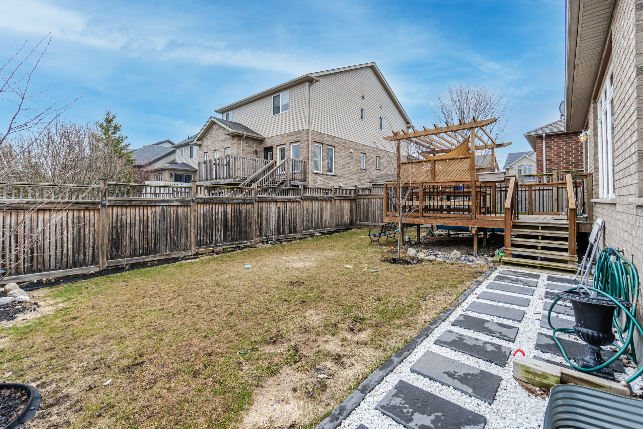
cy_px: 214
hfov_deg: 100.4
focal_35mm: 15
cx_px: 322
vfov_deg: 77.3
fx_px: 268
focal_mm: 10
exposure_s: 1/125
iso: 160
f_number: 7.1
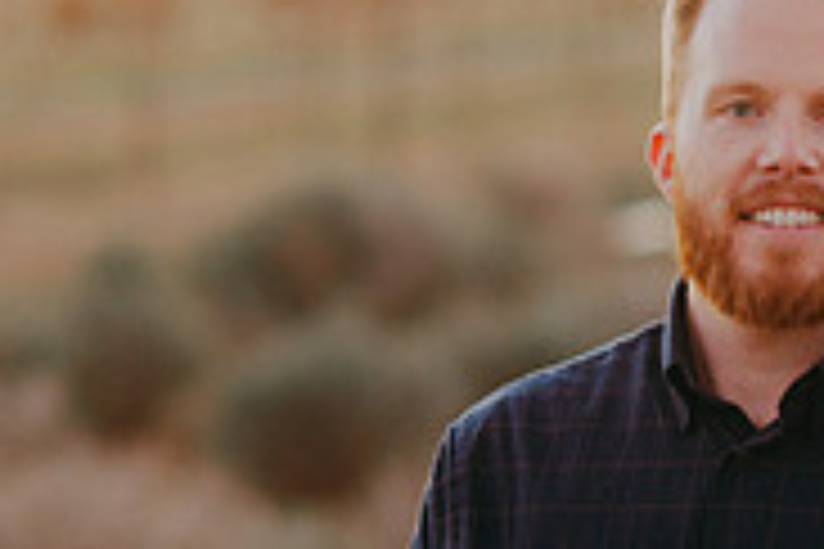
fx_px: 6157
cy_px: 662
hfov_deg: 7.6
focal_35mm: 269
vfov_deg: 5.1
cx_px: 865
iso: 640
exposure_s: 1/250
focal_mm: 85
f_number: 2
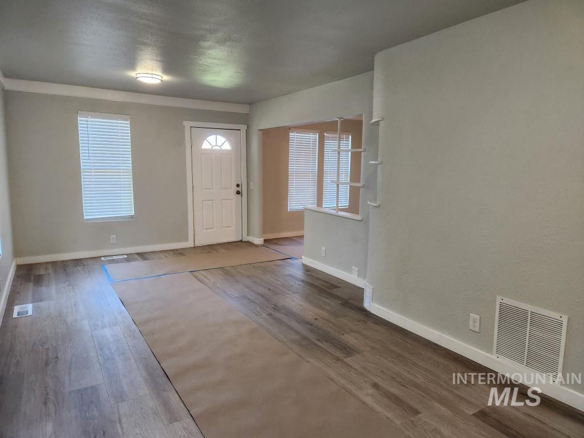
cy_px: 219
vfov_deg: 58.9
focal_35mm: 23
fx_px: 388
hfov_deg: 73.9
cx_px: 292
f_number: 1.8
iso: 200
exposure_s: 1/120
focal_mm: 5.4
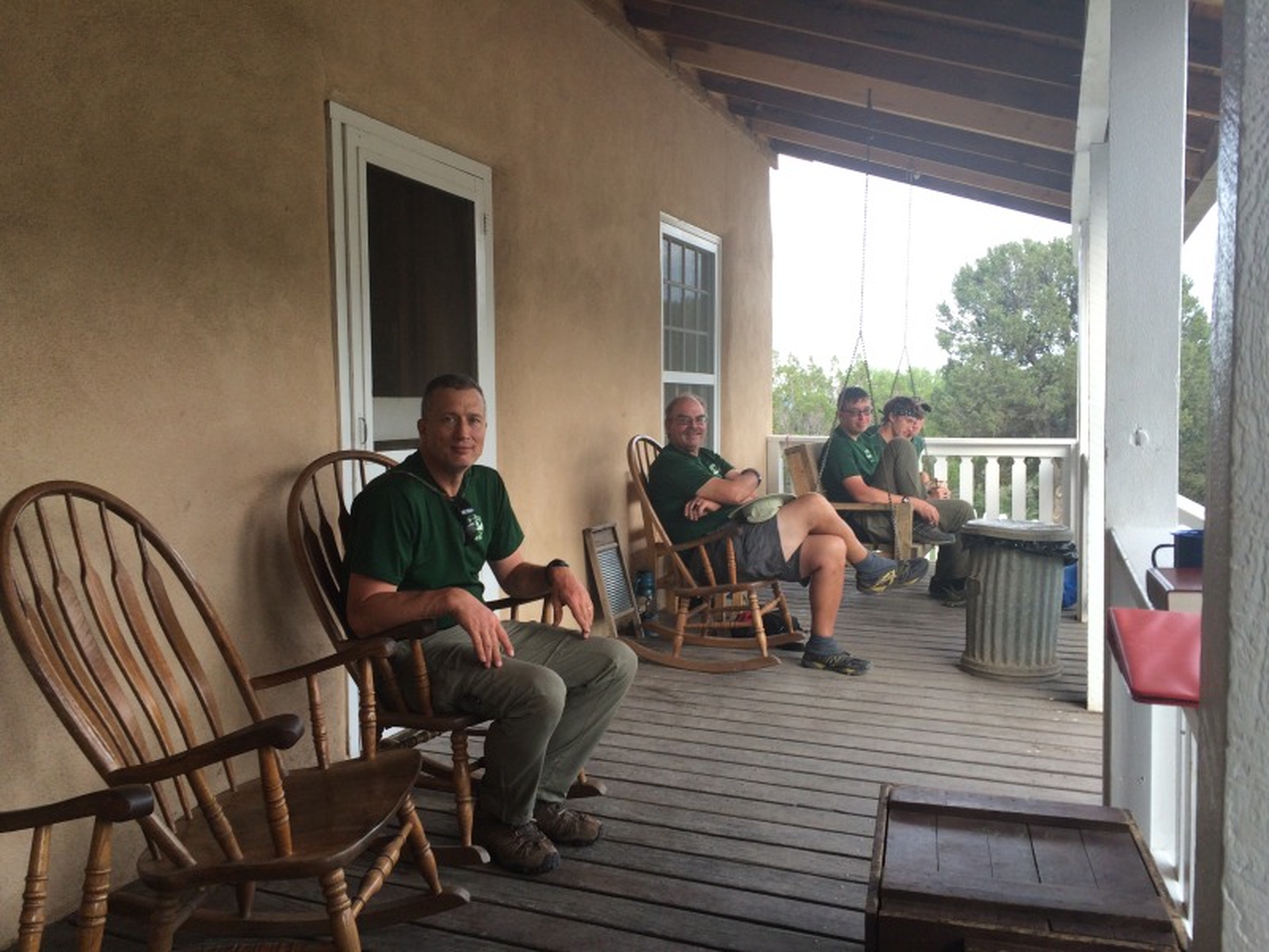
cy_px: 476
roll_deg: +0.3
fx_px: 1063
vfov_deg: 48.2
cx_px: 634
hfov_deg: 61.7
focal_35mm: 29
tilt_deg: -4.7
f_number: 2.2
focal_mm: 4.15
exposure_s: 1/120
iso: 50
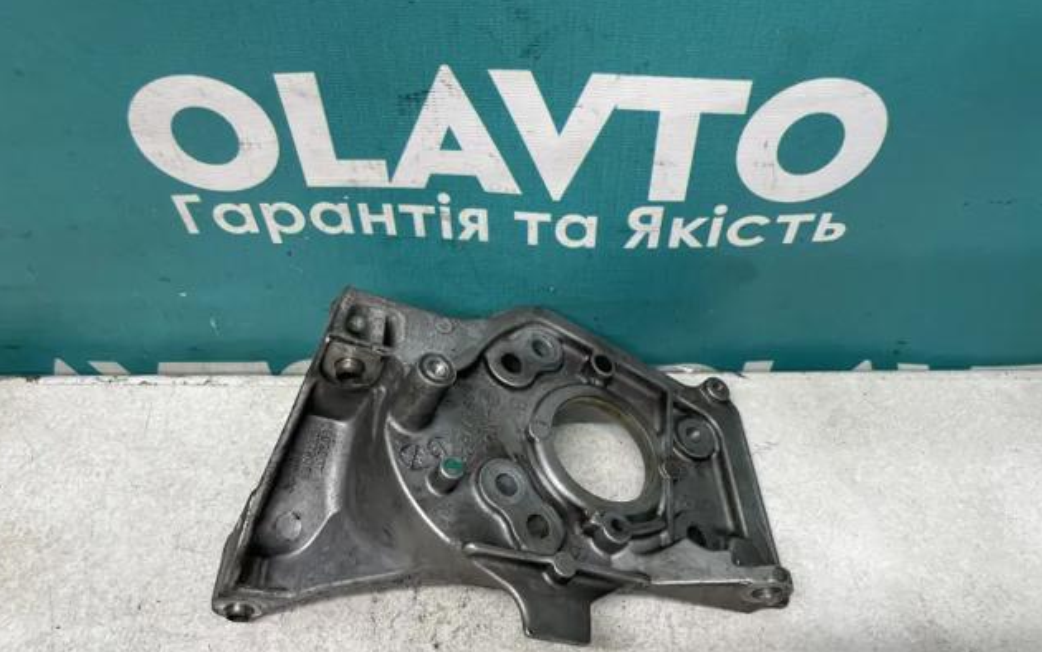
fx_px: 795
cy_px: 389
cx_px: 514
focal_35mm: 28
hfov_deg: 66.5
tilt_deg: -53.9
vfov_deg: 44.3
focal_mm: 4.2
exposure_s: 1/100
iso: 125
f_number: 1.6
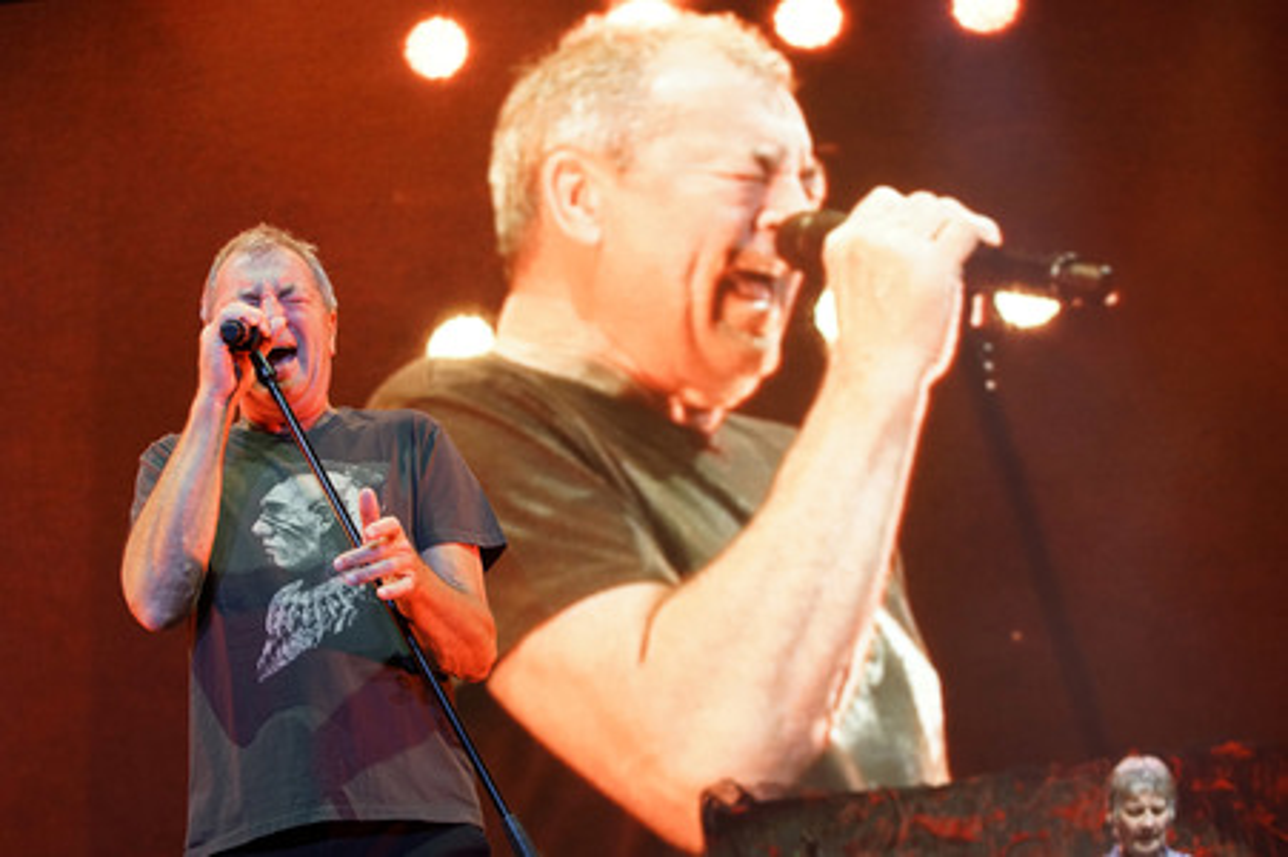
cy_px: 428
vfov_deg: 19.4
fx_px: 2503
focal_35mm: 70
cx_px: 644
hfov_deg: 28.9
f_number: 5.6
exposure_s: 1/320
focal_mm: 70
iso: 1600
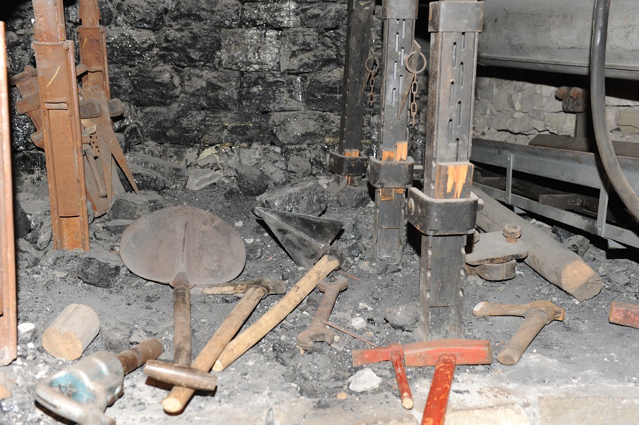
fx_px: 780
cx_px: 320
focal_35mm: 44
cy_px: 212
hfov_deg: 44.5
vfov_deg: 30.5
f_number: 5
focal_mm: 44
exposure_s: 1/60
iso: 720
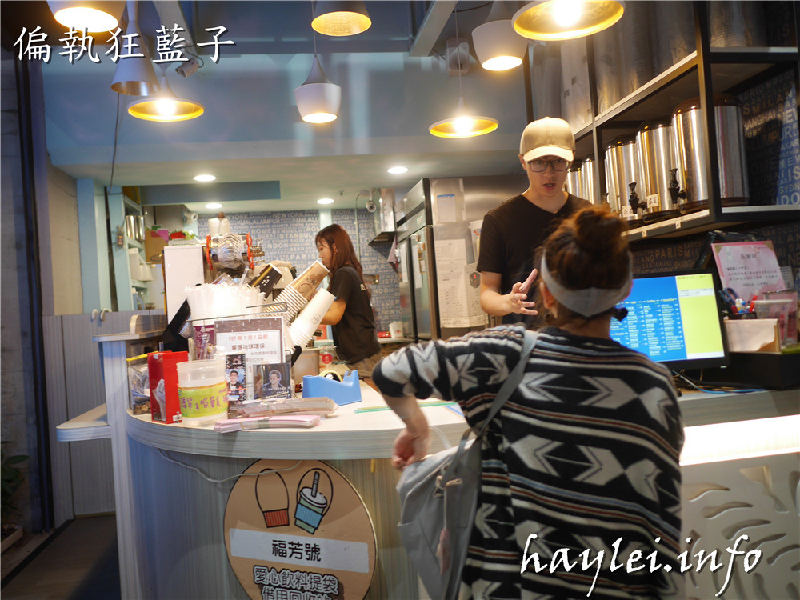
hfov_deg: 60.0
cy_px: 300
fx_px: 693
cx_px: 400
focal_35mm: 30
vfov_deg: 46.8
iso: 320
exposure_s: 1/60
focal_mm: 15
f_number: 1.7
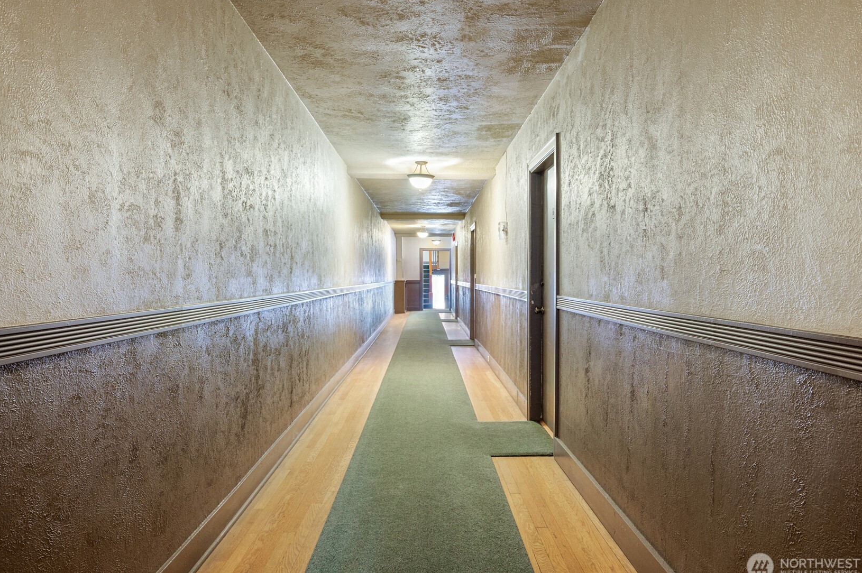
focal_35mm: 25
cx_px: 427
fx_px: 598
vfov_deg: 51.2
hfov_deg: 71.6
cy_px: 288
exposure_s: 4
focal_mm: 24
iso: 500
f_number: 10
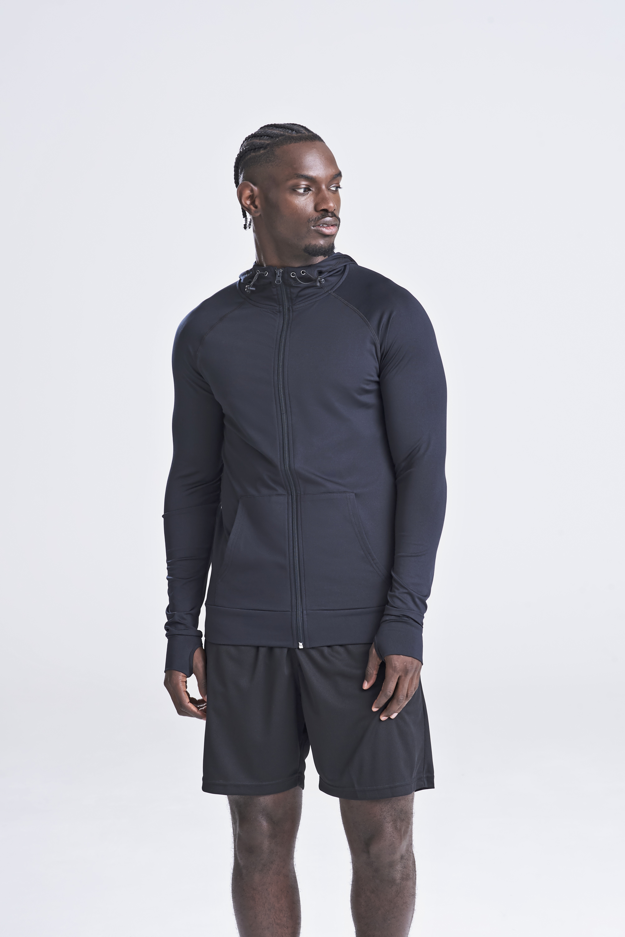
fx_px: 2393
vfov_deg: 22.1
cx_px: 312
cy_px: 468
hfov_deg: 14.9
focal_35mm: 92
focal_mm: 92
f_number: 10
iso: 400
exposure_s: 1/160
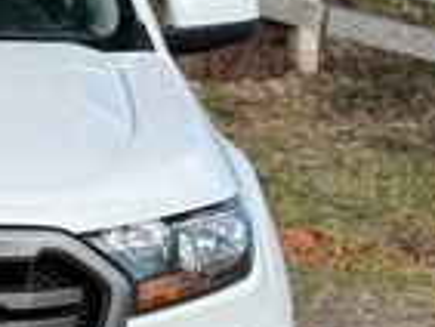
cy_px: 126
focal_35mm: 160
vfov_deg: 9.3
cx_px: -176
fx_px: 2012
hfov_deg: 11.9
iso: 64
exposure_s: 1/2865
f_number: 1.78
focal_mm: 6.76
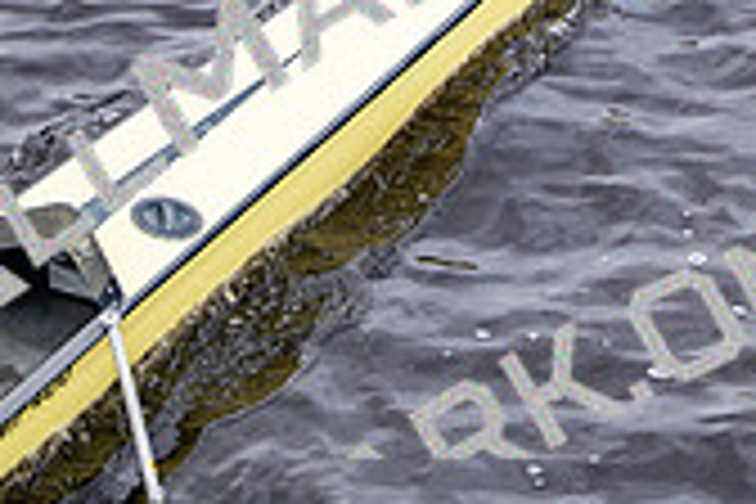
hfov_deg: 3.0
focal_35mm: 692
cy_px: -313
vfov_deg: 2.0
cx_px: 760
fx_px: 14531
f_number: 2.8
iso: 400
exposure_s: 1/2000
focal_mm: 200
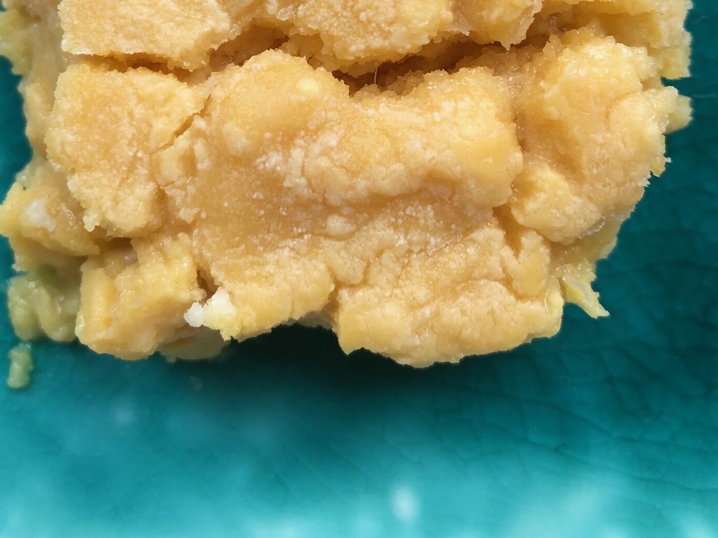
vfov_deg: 33.1
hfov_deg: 45.8
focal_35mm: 41
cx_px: 347
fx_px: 850
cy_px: 42
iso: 25
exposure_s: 1/30
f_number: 1.8
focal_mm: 3.99
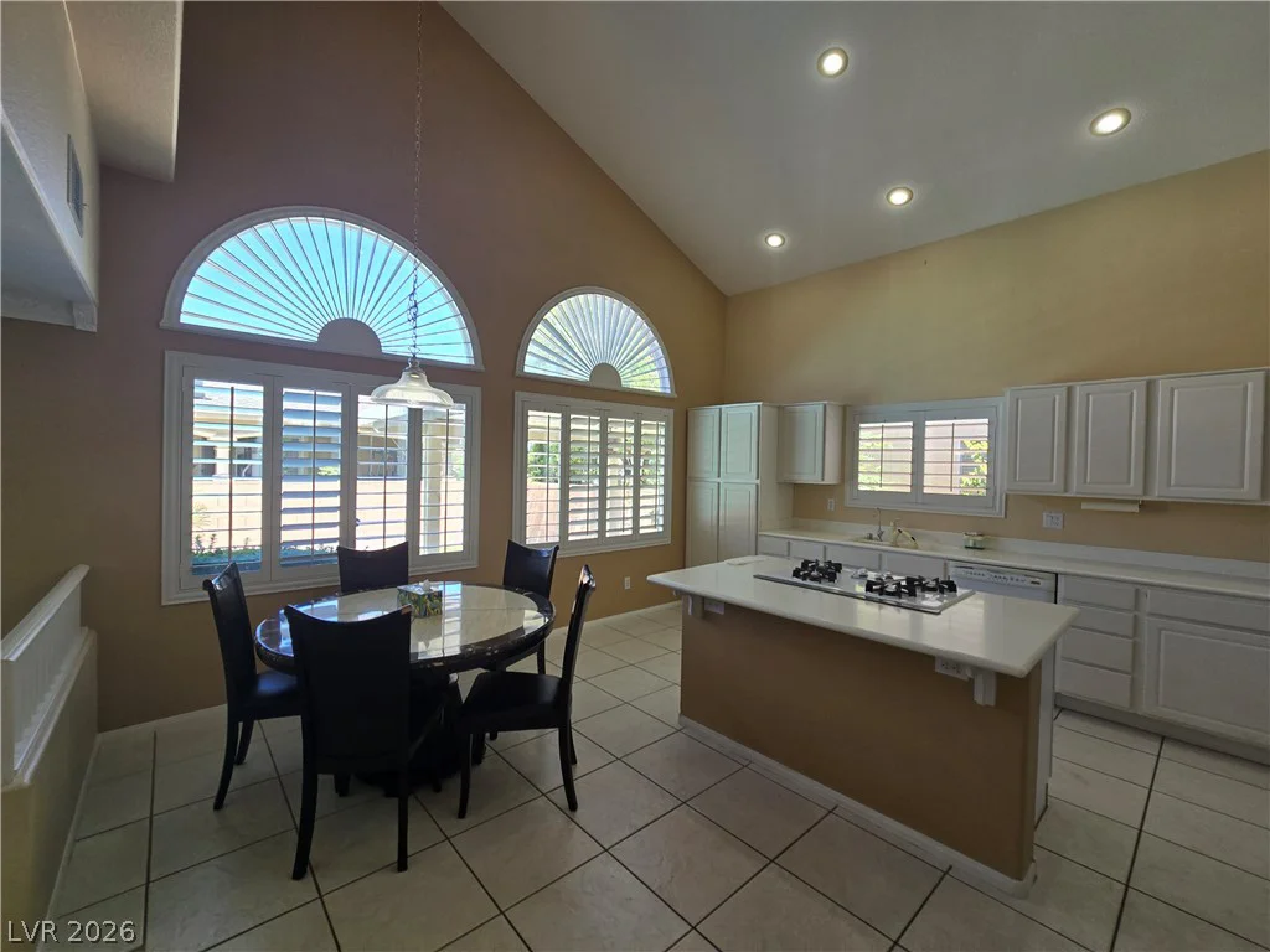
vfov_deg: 89.9
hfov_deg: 106.2
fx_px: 477
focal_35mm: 13
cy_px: 476
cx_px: 635
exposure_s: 1/147
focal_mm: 2.2
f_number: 2.2
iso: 50
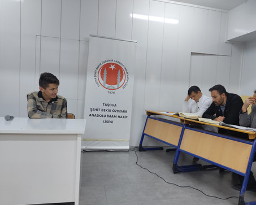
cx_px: 140
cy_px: 105
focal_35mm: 28
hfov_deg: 62.1
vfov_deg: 51.6
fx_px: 212
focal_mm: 4.74
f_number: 1.79
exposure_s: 1/33
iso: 334
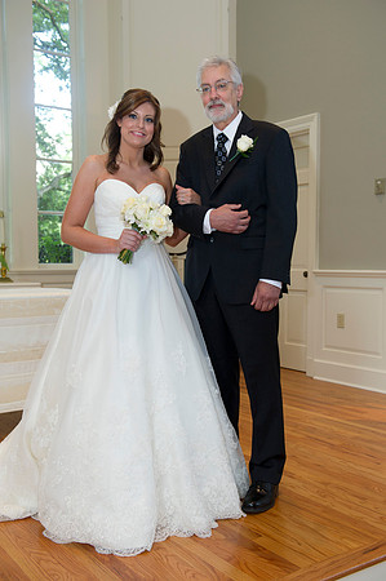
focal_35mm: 40
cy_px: 290
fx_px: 645
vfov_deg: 48.5
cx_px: 193
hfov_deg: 33.3
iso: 800
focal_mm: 40
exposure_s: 1/125
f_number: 5
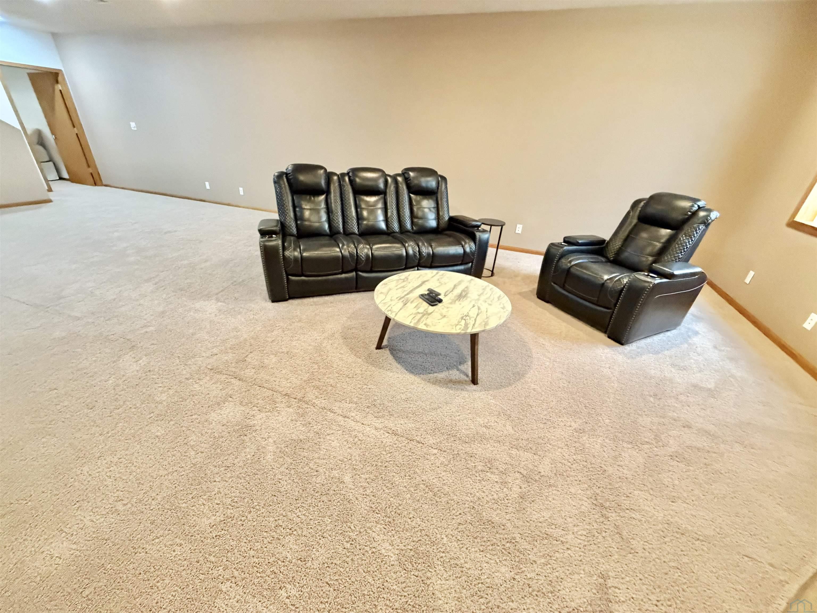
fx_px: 330
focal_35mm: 14
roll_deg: -2.4
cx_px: 408
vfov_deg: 85.7
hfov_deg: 102.1
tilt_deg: -26.9
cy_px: 306
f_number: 2.2
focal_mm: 2.22
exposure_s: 1/60
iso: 800
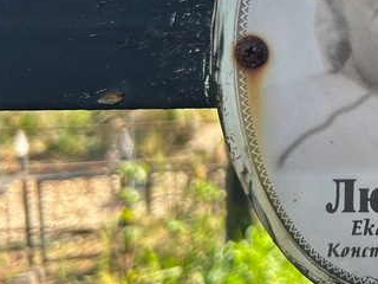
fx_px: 710
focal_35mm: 65
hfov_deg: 28.0
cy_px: 45
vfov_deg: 22.2
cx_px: 380
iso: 50
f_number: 1.5
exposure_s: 1/456
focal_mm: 5.7
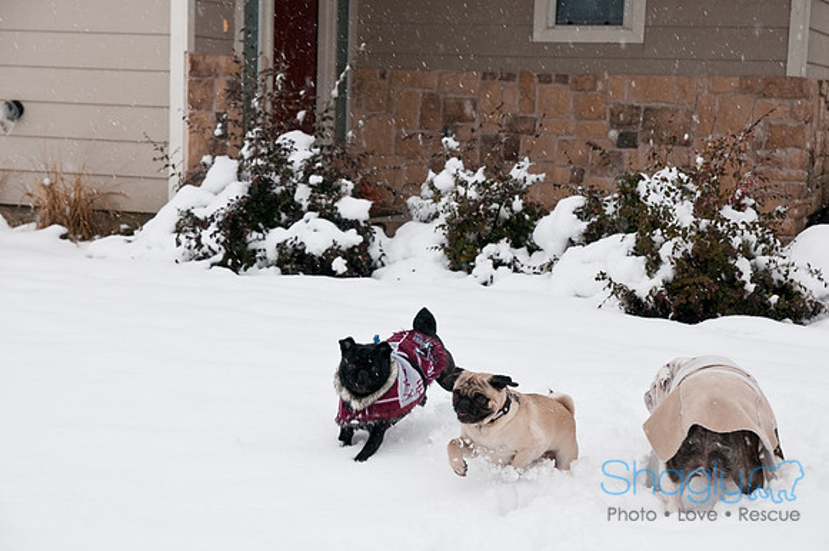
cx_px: 414
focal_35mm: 75
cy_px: 276
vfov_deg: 18.1
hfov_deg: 27.0
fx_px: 1725
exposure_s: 1/200
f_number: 4
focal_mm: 50
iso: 100
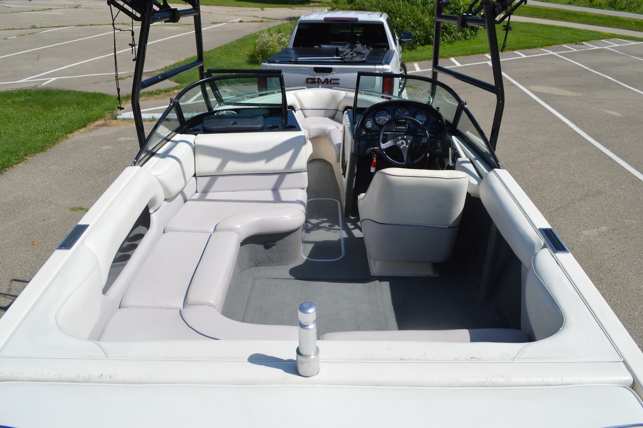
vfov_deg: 43.6
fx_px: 536
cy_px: 214
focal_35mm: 30
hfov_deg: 62.0
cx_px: 322
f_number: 9
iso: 100
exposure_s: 1/320
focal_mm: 20
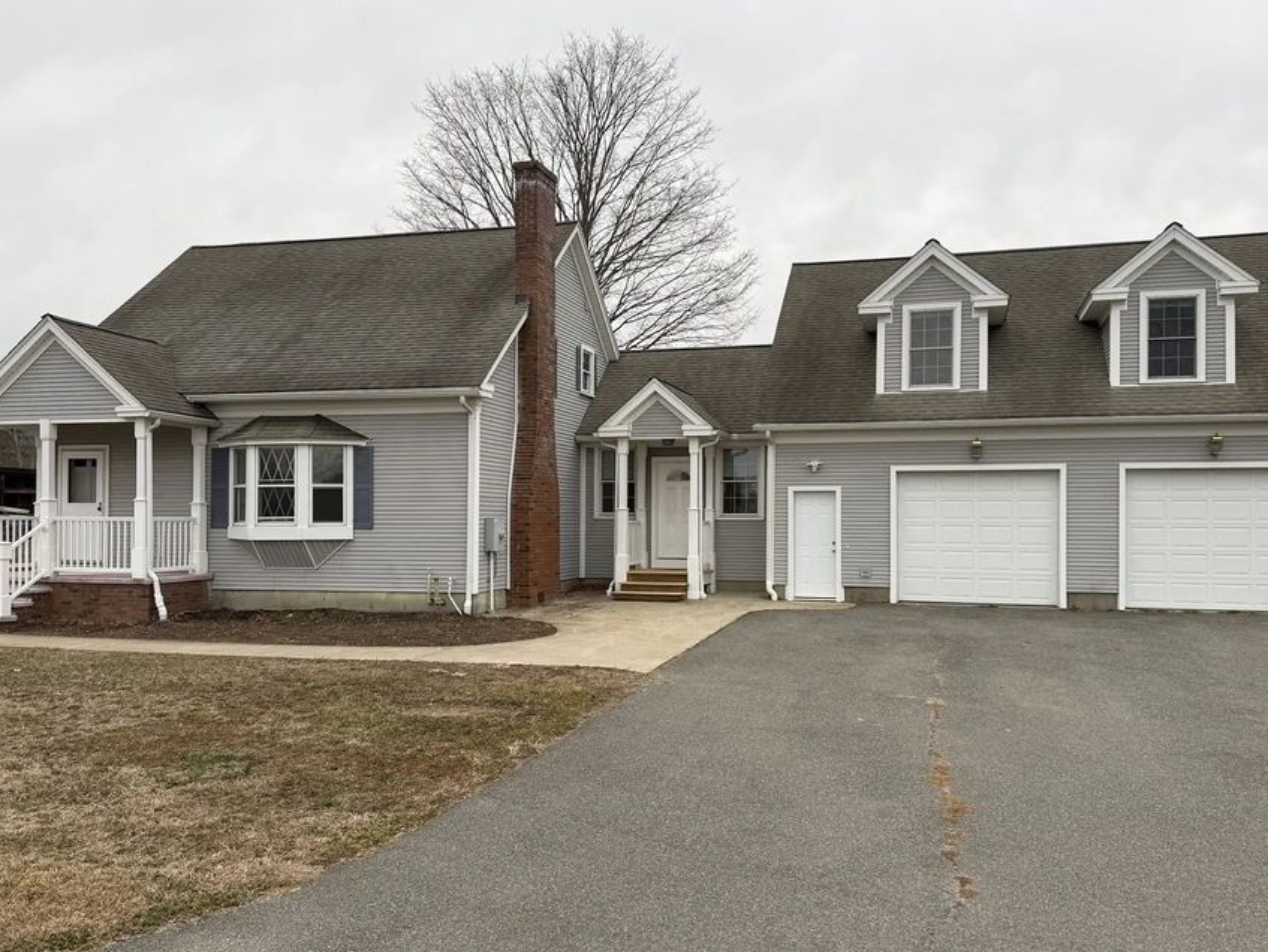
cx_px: 653
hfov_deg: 61.6
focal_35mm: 29
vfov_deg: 48.2
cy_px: 504
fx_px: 1063
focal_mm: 6.76
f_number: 1.78
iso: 64
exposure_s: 1/199
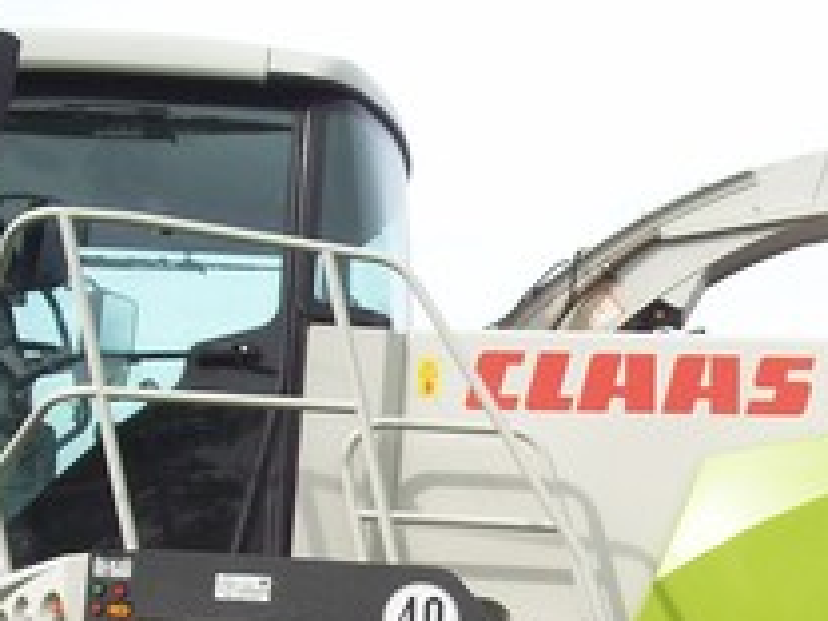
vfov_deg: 10.4
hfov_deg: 13.8
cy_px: 681
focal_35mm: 141
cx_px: 800
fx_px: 3373
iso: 80
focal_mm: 9
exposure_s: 1/592
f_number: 3.4
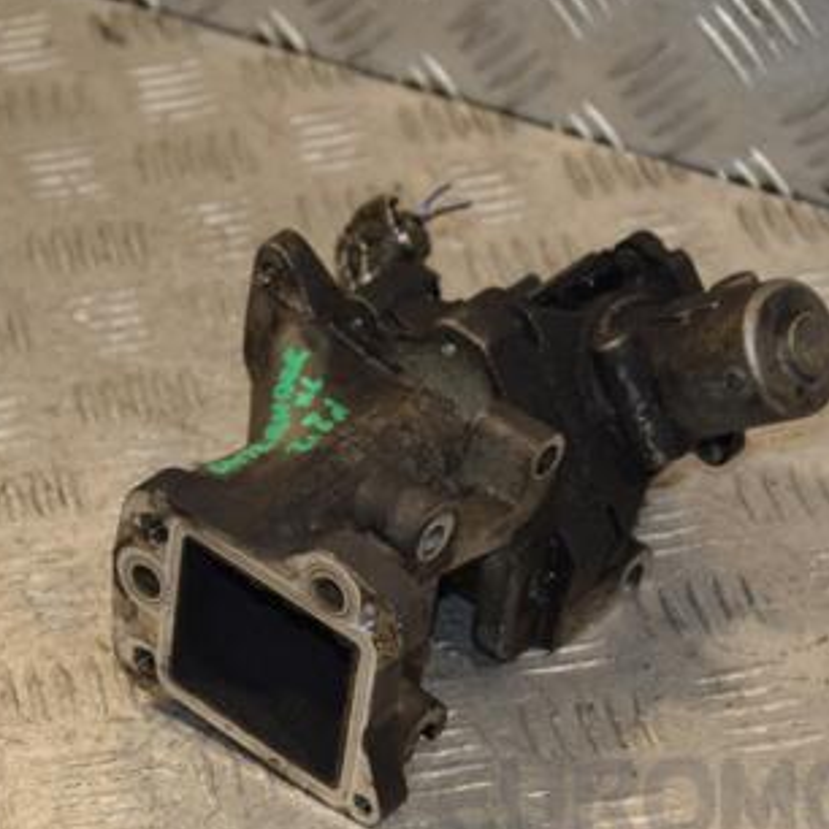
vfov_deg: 12.0
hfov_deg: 12.0
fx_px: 3929
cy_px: 439
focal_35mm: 145
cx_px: 387
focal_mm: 58
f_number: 5.3
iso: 800
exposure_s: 1/200
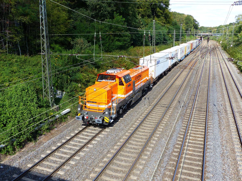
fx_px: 238
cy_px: 90
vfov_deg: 41.8
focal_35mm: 34
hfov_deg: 54.0
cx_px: 121
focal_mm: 6
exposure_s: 1/400
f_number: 4
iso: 100
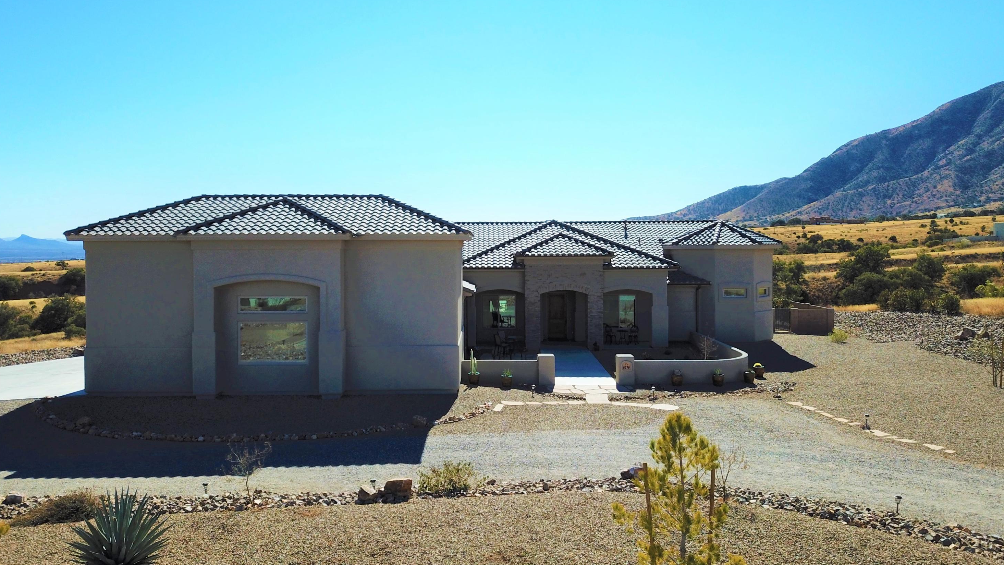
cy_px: 255
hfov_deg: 66.1
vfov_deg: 40.1
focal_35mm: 29
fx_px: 772
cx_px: 499
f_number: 2.2
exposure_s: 1/1812
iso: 100
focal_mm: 4.73
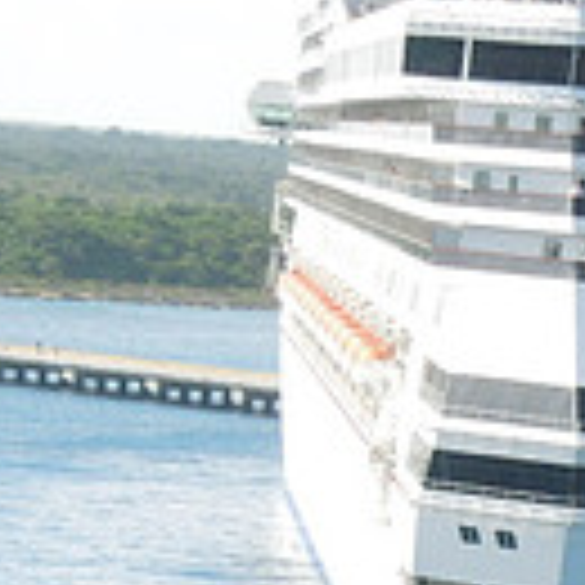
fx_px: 5201
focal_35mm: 272
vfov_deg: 6.4
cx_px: 1161
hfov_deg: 6.3
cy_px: 893
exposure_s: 1/400
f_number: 4.4
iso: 100
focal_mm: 12.5
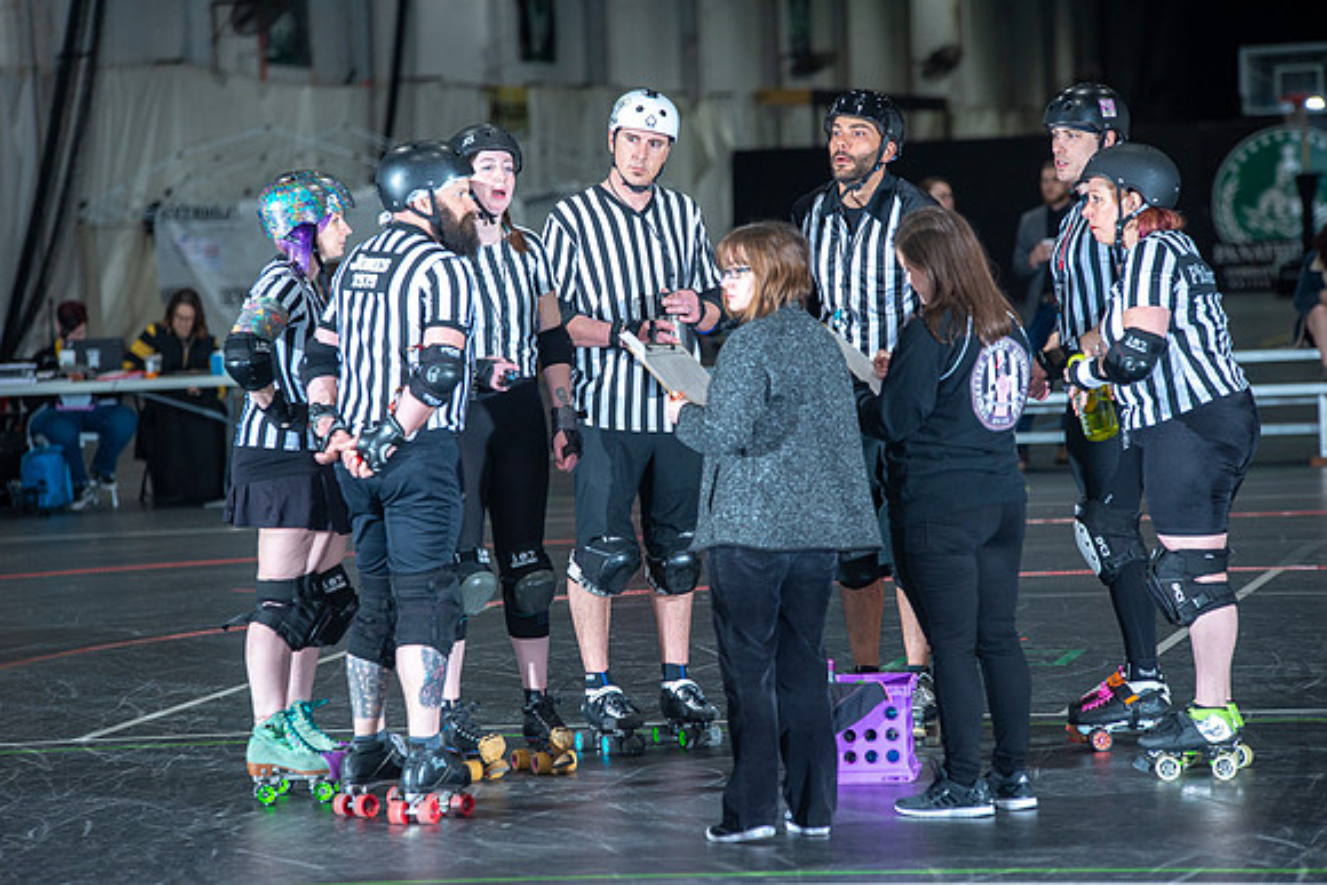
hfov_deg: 11.1
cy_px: 442
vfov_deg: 7.4
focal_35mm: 185
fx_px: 6821
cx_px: 664
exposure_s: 1/160
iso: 800
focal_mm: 185
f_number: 4.5
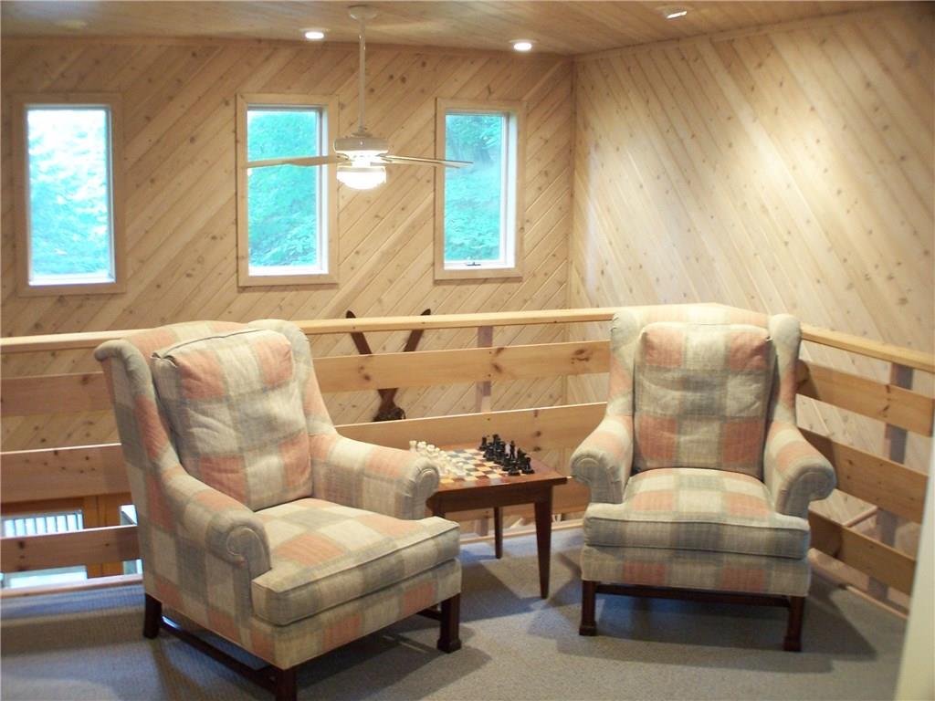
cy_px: 350
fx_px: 1378
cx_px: 468
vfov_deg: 28.6
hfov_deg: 37.5
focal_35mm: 51
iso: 140
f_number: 3
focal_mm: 8.5
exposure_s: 1/6
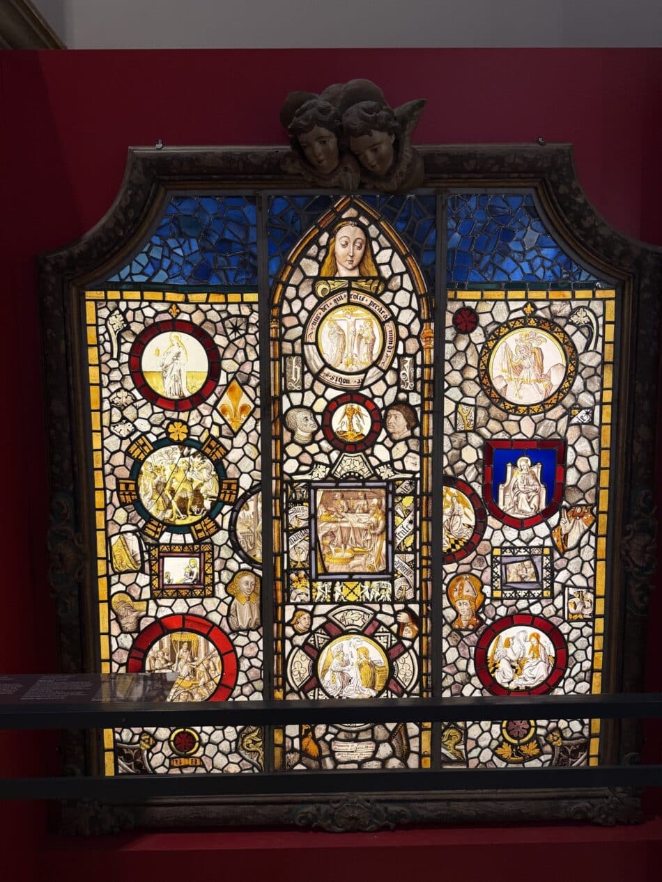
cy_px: 441
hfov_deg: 56.8
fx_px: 612
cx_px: 331
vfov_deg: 71.6
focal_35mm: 24
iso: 160
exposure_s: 1/100
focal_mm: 6.76
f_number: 1.78
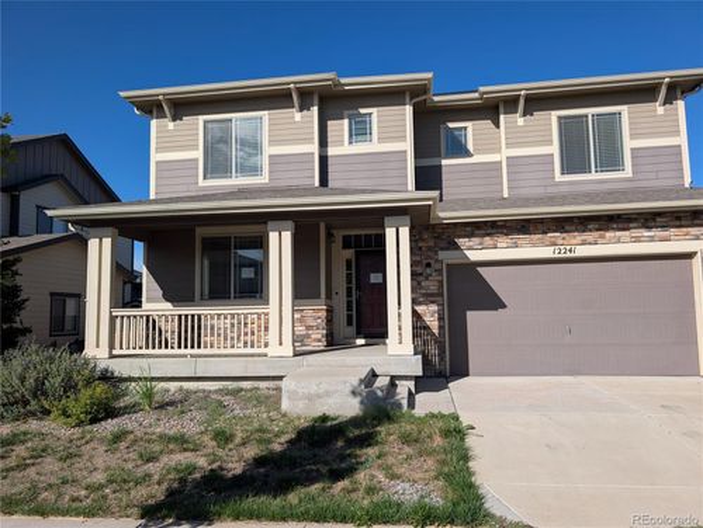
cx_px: 352
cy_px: 264
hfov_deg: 71.5
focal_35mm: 24
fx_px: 488
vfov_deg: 56.9
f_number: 1.68
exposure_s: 1/1572
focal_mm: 6.9
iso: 18
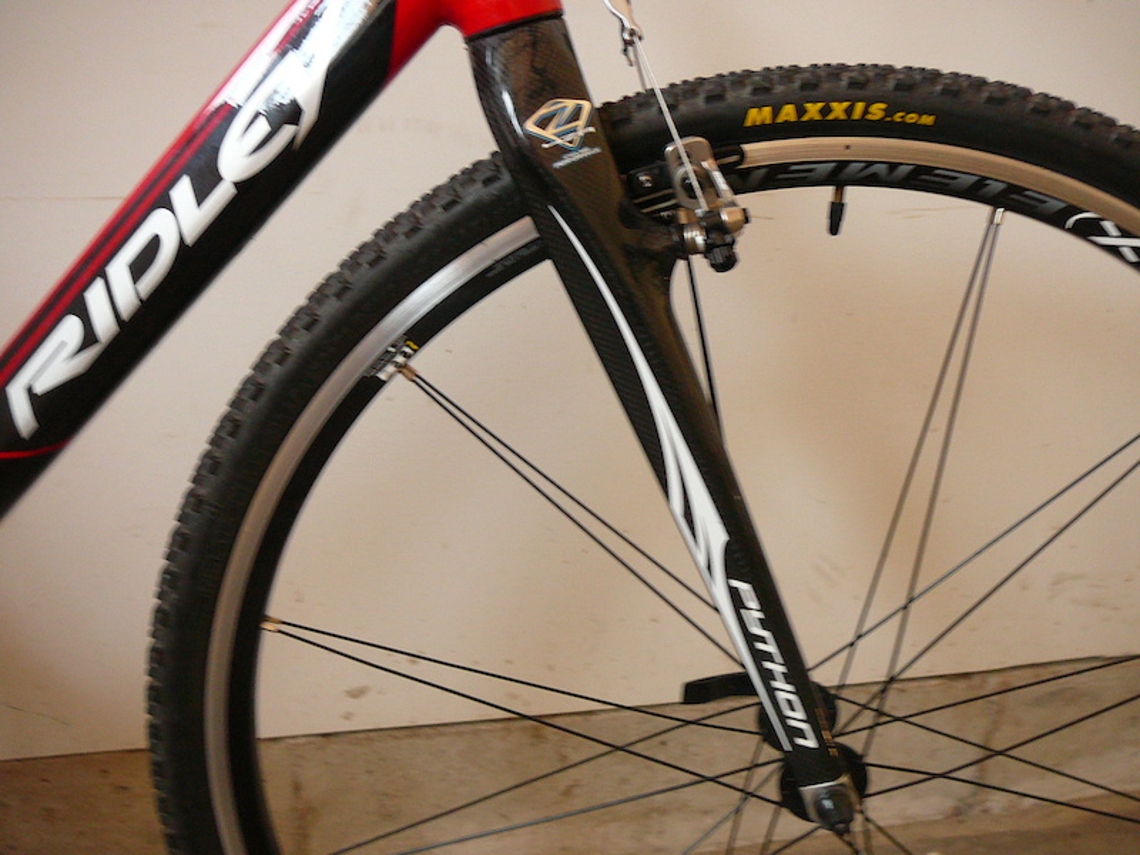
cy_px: 428
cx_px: 570
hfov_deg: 52.6
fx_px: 1153
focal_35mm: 35
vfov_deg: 40.7
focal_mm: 5.2
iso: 200
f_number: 2.8
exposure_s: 1/15
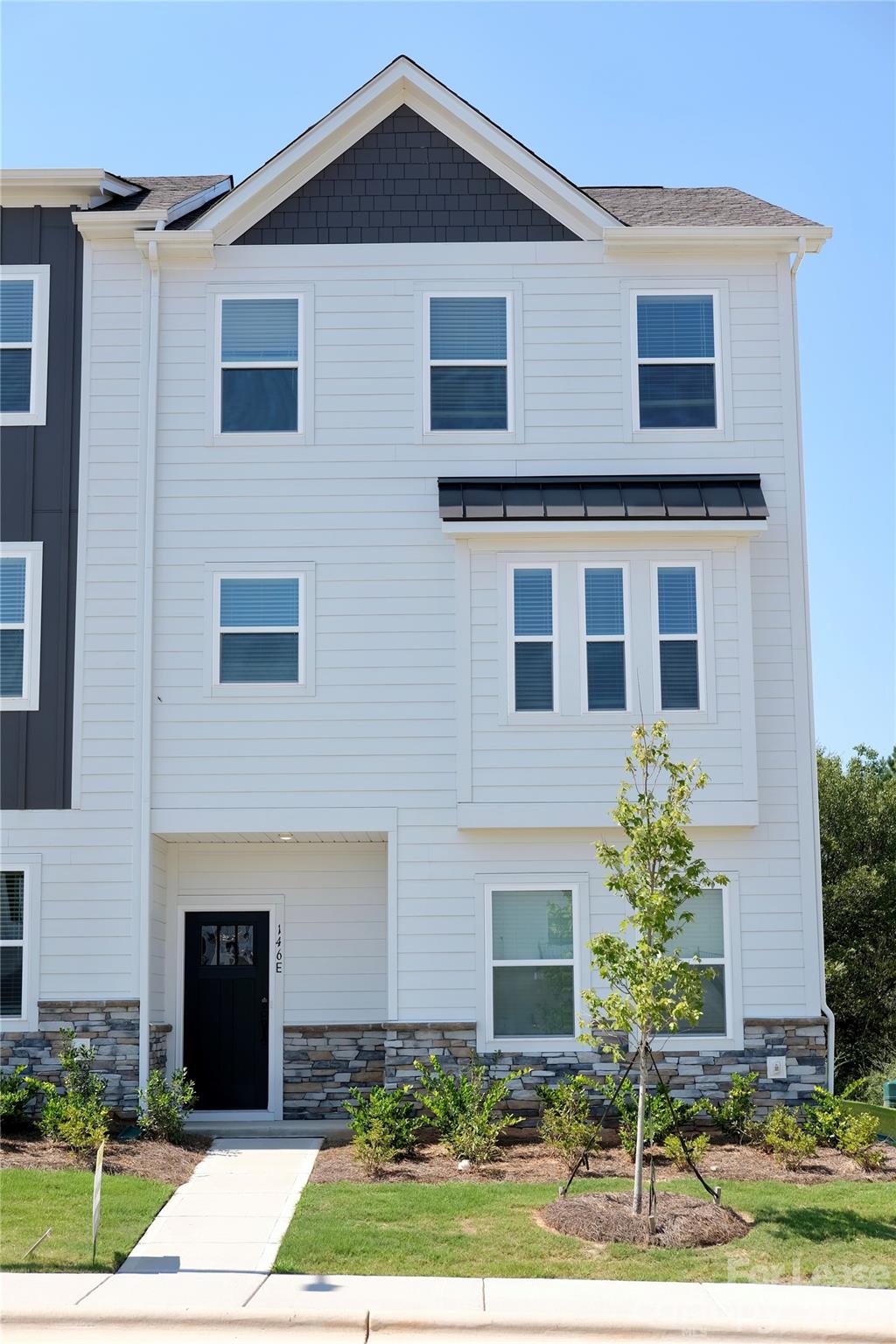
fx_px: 1979
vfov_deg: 37.5
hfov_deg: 25.5
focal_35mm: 53
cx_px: 448
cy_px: 672
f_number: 5.6
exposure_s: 1/400
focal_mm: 35
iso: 200
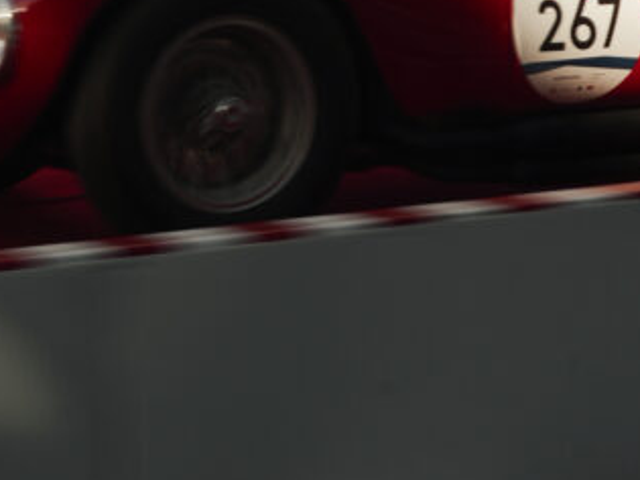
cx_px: 237
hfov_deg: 11.3
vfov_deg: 8.4
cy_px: -104
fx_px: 3234
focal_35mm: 175
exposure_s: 1/30
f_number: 16
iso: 100
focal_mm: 41
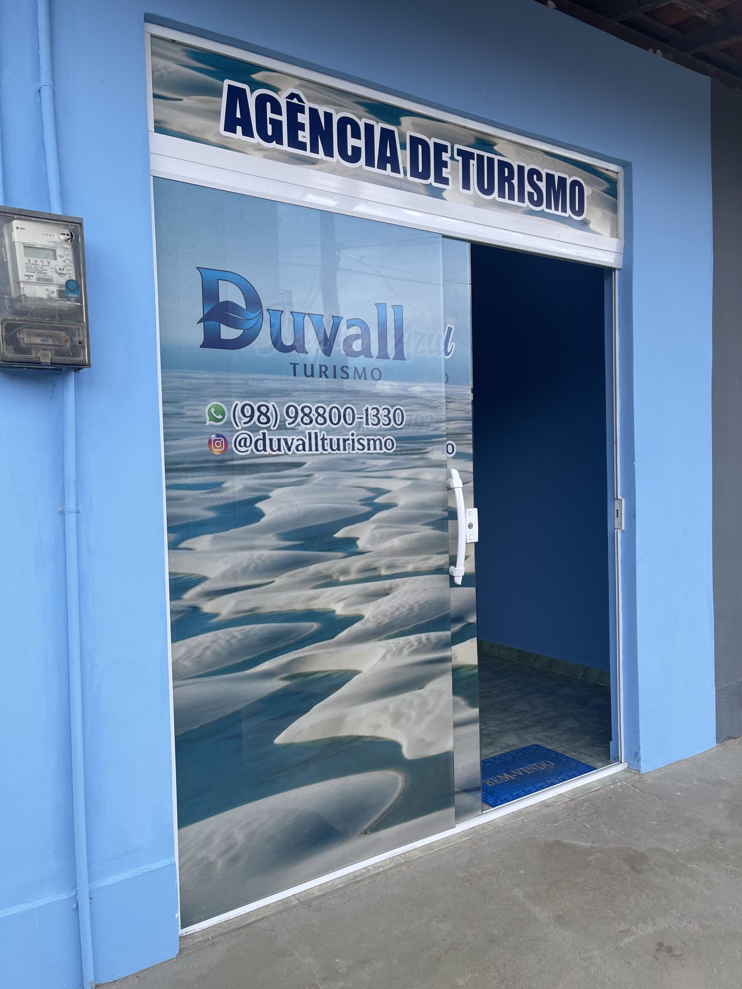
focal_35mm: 25
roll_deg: +1.7
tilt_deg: -2.9
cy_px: 494
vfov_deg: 69.4
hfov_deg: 54.9
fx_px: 715
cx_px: 371
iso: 32
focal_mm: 5.1
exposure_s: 1/553
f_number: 1.6
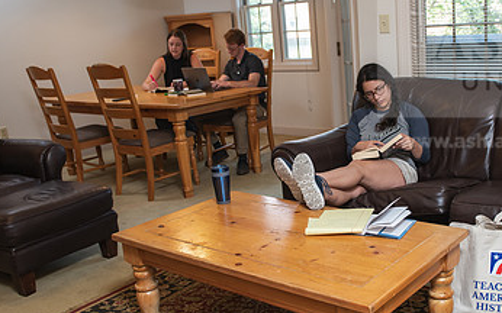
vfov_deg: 31.2
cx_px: 334
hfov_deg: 47.5
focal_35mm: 41
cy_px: 172
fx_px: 561
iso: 800
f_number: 3.5
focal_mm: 24
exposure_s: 1/125
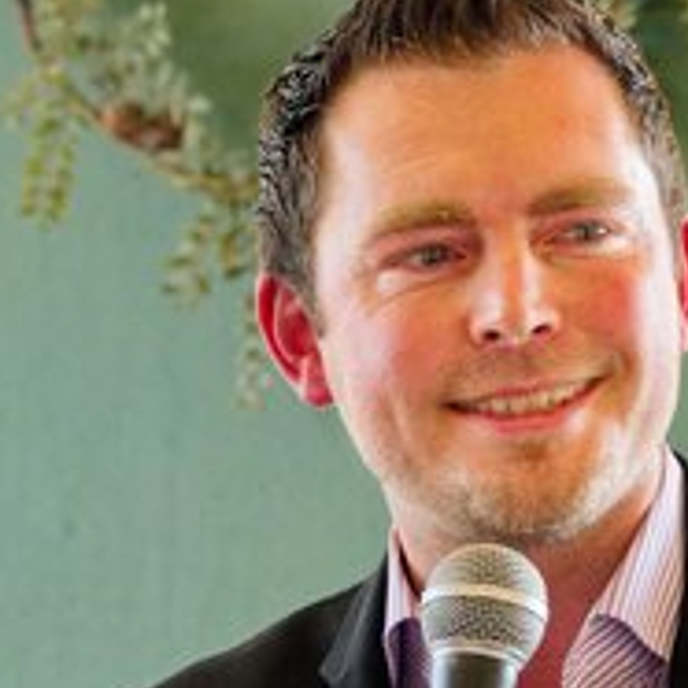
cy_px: 327
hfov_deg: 5.2
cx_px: 518
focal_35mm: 336
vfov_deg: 5.2
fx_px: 7555
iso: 4000
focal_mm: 160
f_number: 7.6
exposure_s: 1/50
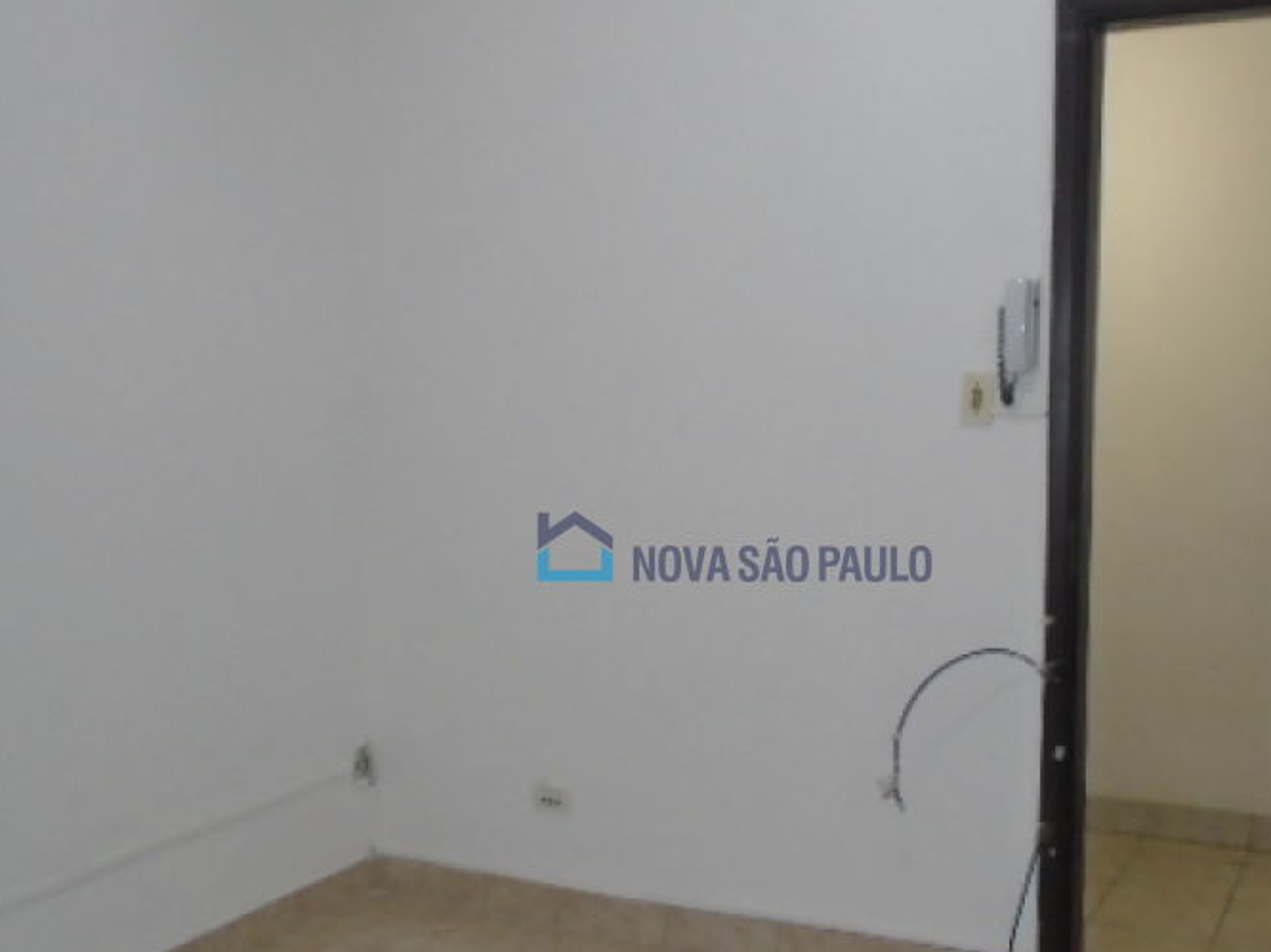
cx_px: 735
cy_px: 548
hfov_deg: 46.7
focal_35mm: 40
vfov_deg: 35.9
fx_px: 1468
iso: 320
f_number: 3.2
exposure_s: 1/30
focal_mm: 4.6
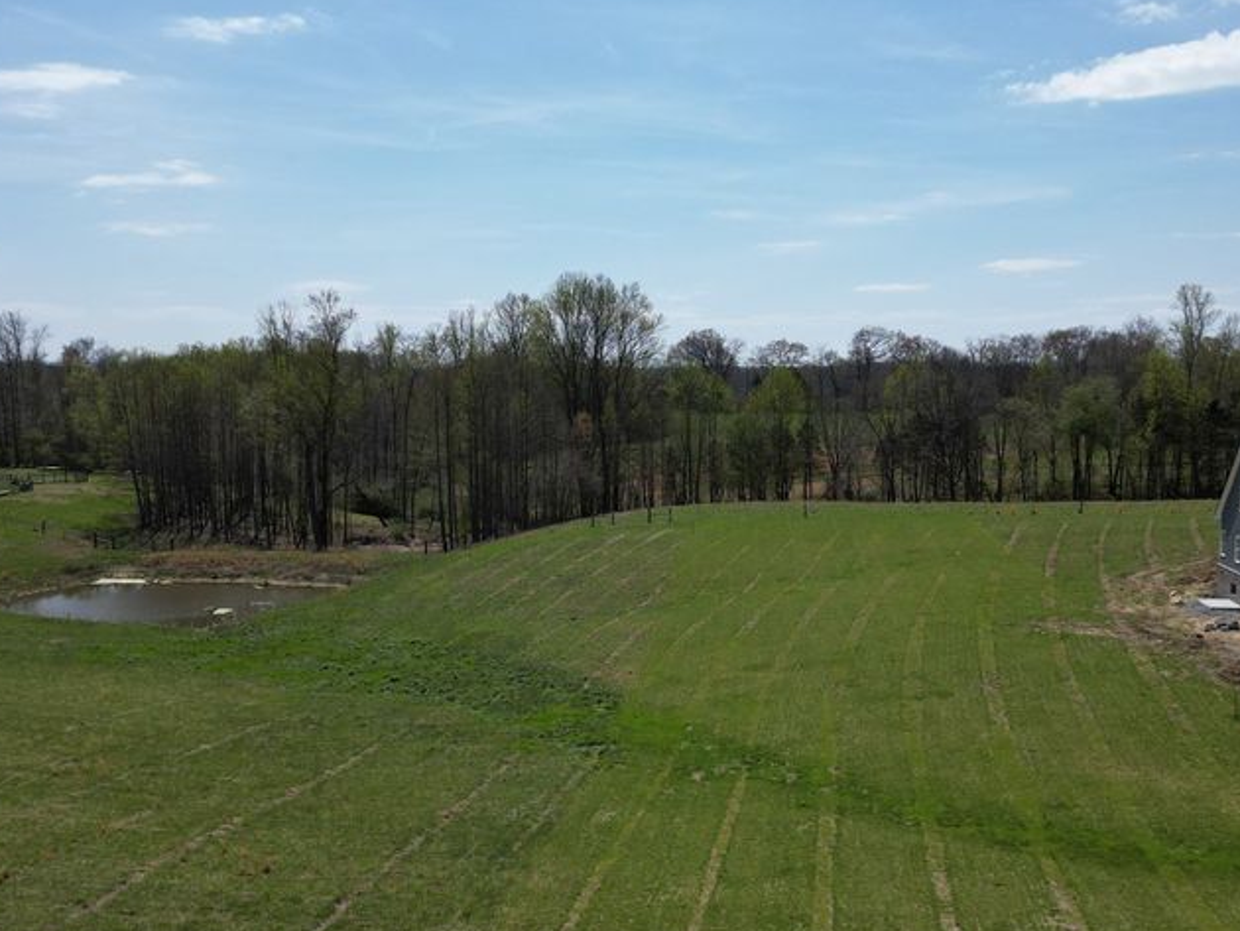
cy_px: 545
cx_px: 695
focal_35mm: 39
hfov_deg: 47.7
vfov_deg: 36.7
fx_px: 1398
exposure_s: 1/5000
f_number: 1.7
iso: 100
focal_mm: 6.72
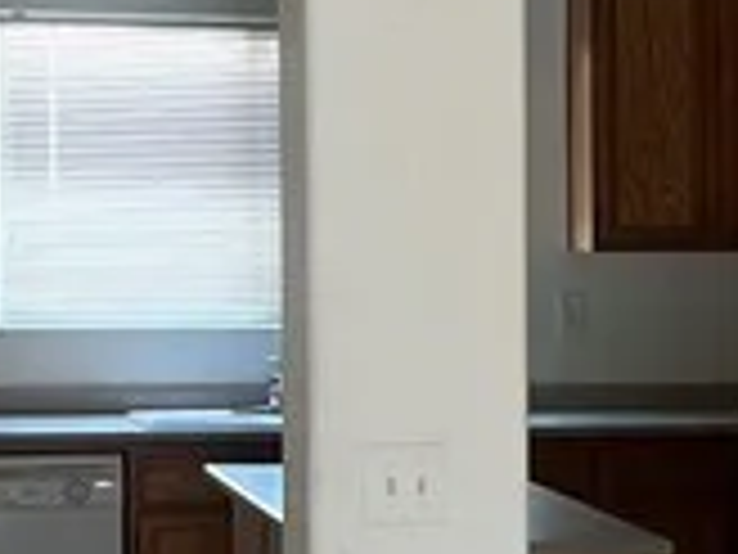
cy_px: 468
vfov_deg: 9.1
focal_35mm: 162
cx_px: 981
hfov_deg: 11.8
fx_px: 3454
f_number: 1.5
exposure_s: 1/106
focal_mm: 5.7
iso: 125
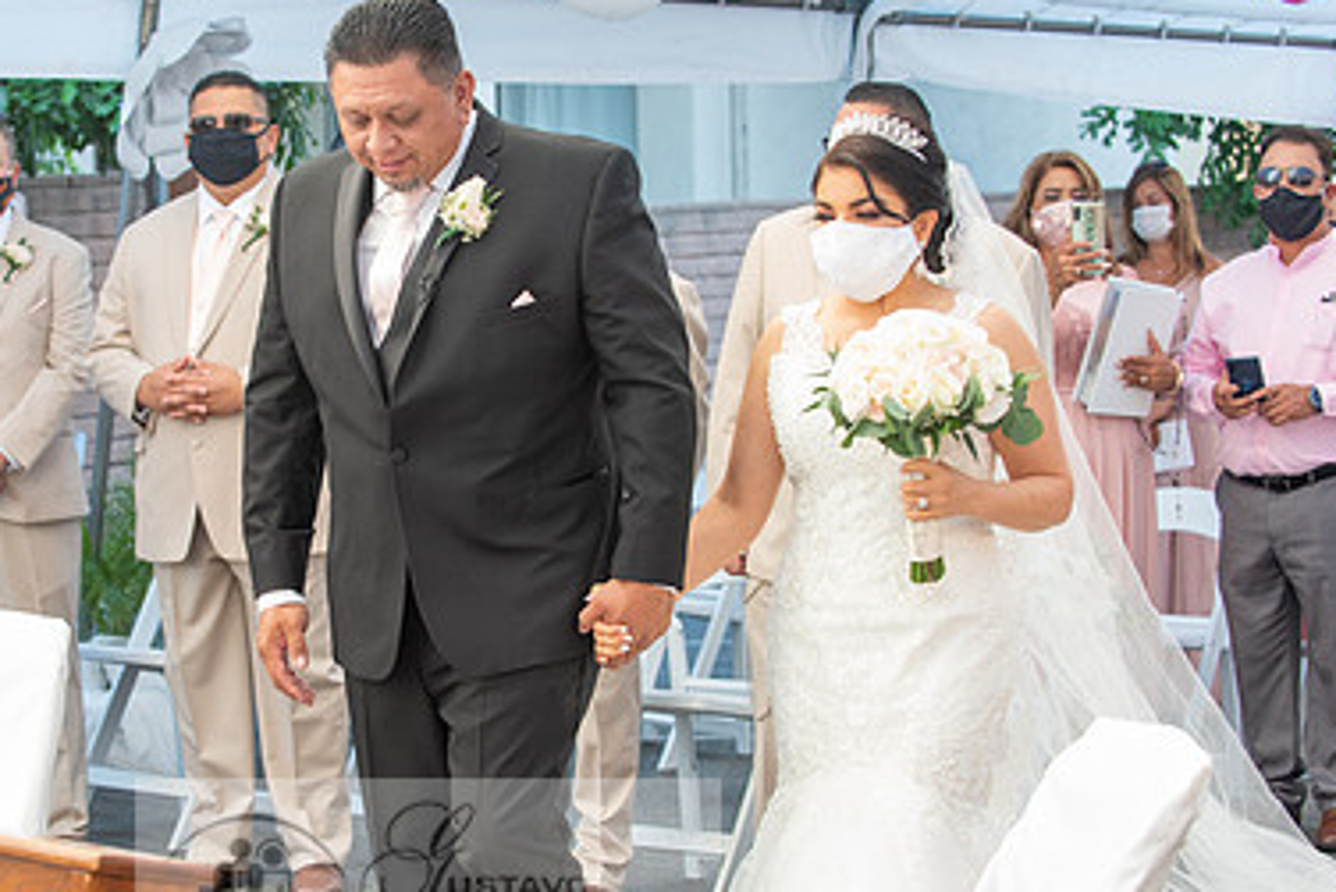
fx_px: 4009
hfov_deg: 18.9
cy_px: 528
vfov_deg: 12.7
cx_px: 426
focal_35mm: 108
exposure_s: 1/125
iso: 640
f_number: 5
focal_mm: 70
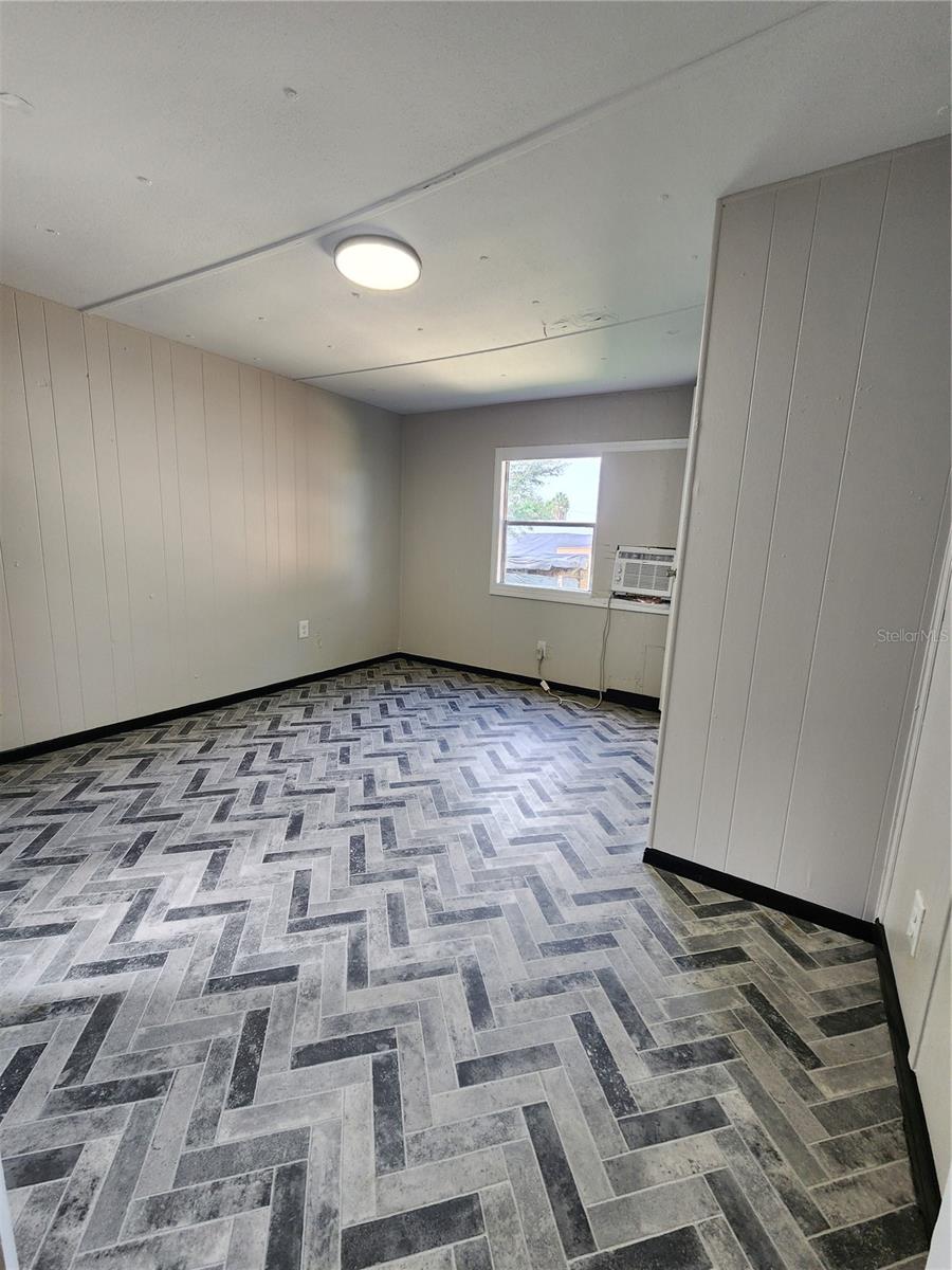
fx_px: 477
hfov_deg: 89.9
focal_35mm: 13
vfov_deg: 106.2
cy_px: 635
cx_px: 476
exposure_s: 1/60
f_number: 2.2
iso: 160
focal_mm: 2.2
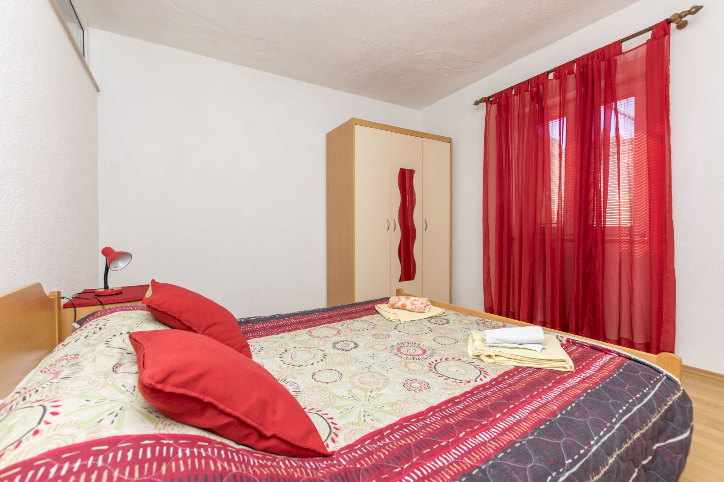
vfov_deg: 77.3
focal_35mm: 15
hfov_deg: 100.4
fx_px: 302
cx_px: 362
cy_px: 241
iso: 100
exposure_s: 1/160
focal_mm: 10
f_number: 8
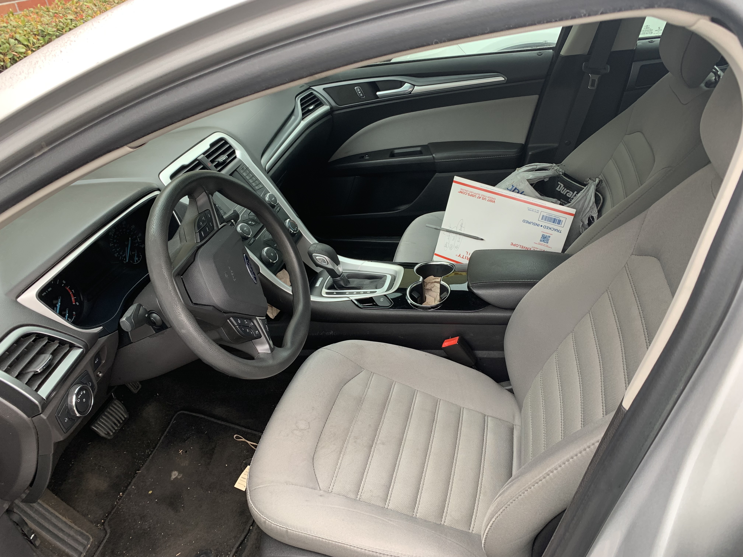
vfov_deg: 53.1
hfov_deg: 67.3
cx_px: 372
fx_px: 558
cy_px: 278
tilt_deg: -30.5
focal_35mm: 26
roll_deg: +7.1
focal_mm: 4.25
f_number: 1.8
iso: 64
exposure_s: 1/121
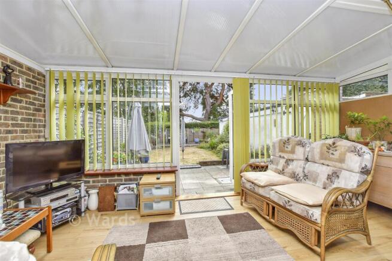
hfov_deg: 100.4
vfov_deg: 77.4
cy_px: 130
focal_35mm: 15
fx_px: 163
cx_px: 196
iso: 500
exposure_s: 1/250
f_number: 8
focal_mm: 10
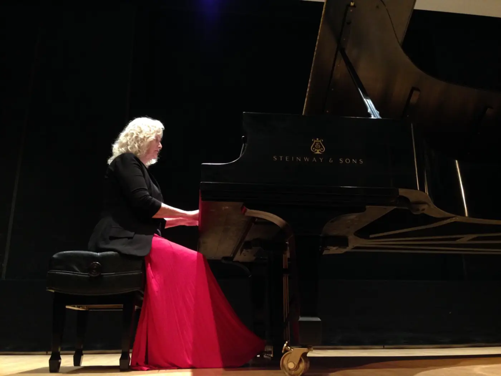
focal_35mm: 33
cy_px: 188
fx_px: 478
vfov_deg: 42.9
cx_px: 250
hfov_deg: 55.4
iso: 250
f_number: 2.4
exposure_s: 1/20
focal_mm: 4.12
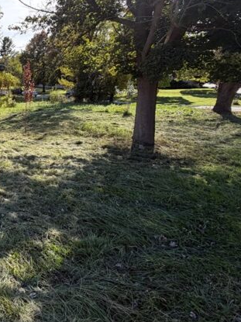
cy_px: 126
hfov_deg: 38.7
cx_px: -44
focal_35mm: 27
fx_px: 251
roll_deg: +0.3
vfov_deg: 64.6
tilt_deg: -9.4
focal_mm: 2.22
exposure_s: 1/585
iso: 40
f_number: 2.2
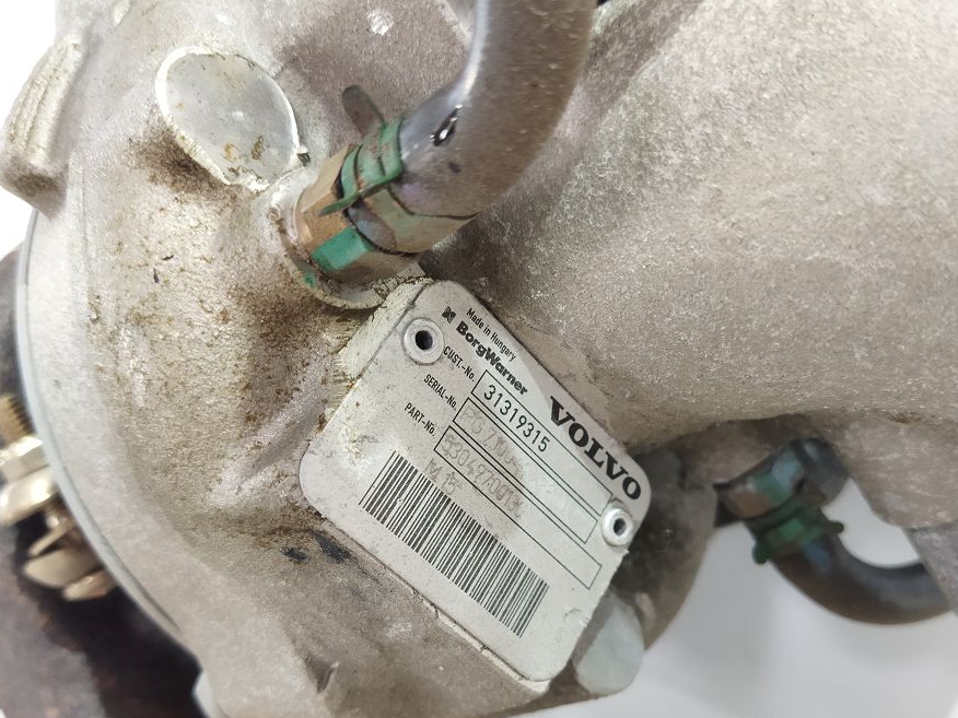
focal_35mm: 37
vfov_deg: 38.2
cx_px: 526
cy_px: 484
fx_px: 1024
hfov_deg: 50.1
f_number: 1.79
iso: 325
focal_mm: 4.71
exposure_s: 1/33
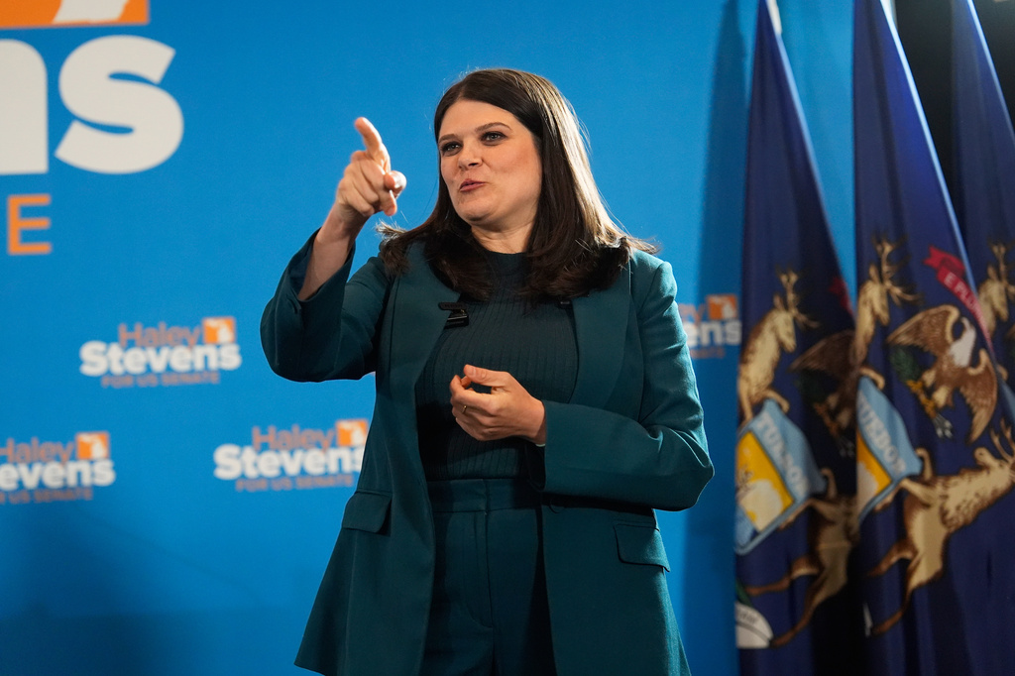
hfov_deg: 31.9
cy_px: 338
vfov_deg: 21.6
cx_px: 508
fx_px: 1776
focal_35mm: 63
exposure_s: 1/640
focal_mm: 63
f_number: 2.8
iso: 3200
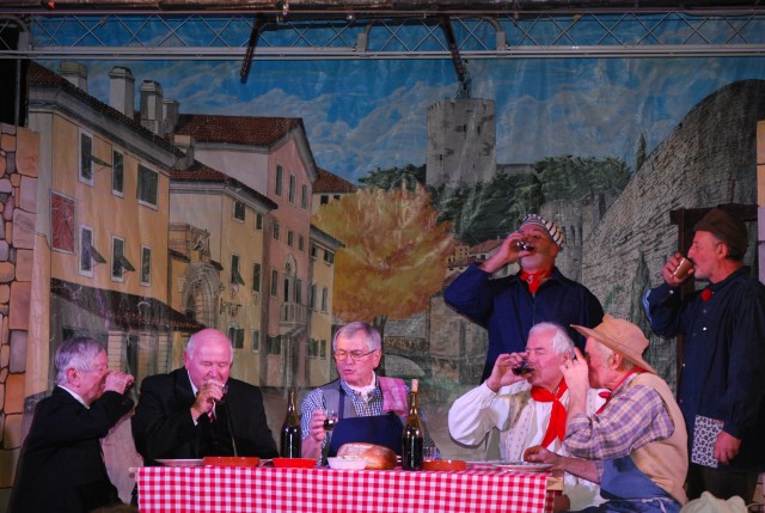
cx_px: 382
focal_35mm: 123
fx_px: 2618
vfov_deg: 11.2
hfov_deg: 16.6
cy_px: 256
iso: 800
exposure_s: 1/60
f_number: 5
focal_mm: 82
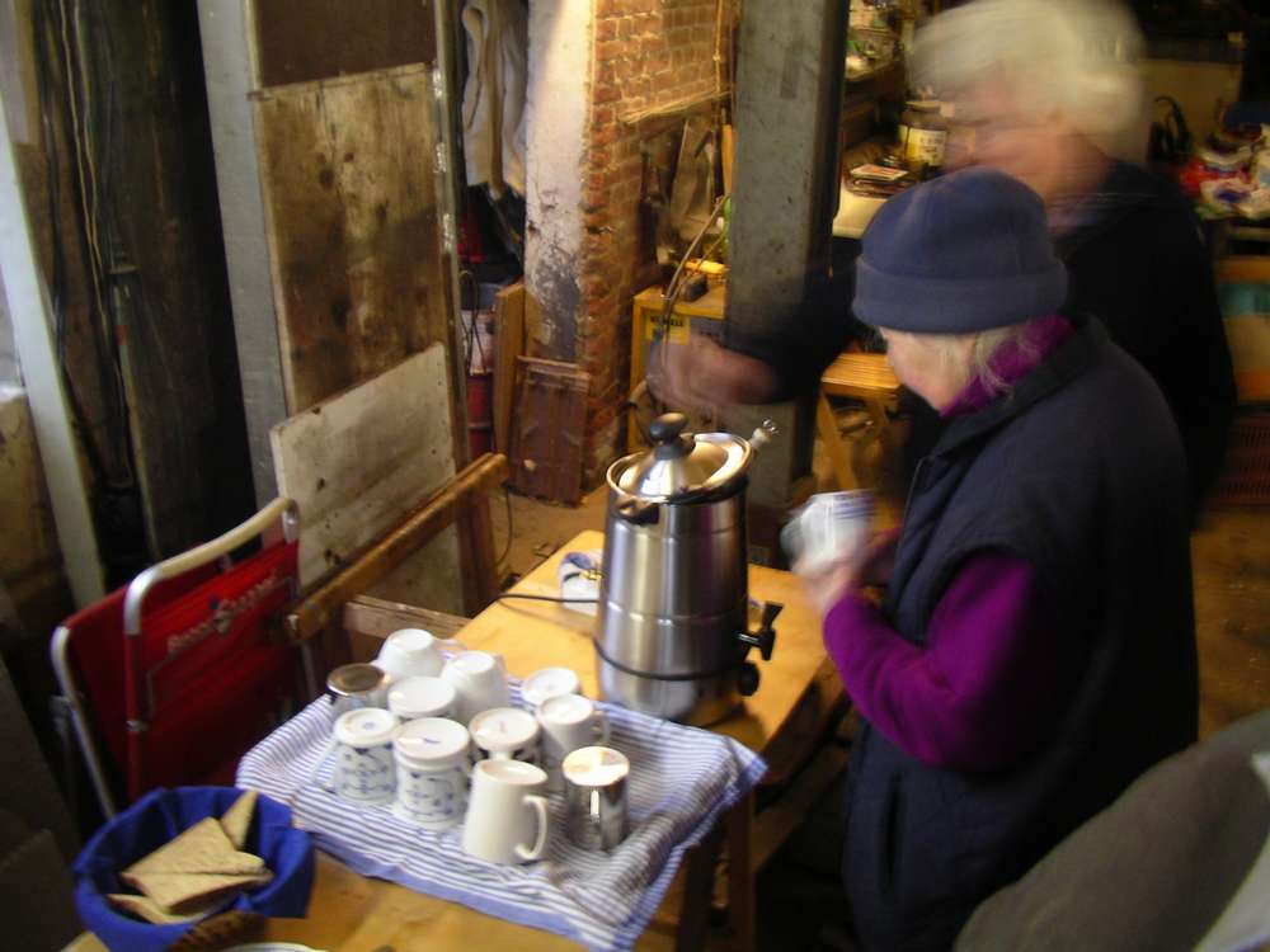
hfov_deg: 50.1
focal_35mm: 37
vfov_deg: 38.7
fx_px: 1357
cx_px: 635
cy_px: 476
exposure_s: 1/4
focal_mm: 5.7
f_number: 2.8
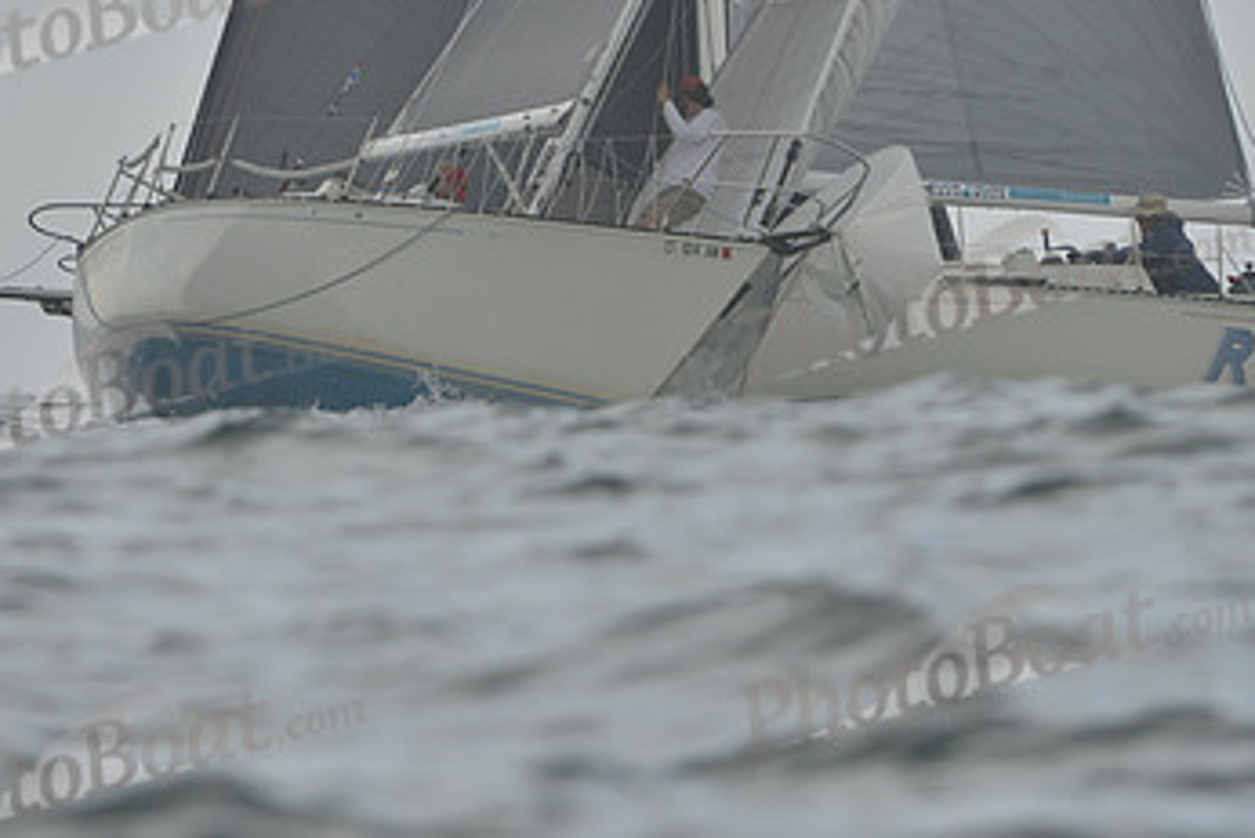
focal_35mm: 670
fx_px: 23366
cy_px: 154
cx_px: 555
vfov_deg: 2.1
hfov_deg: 3.1
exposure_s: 1/800
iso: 280
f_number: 7.1
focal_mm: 400
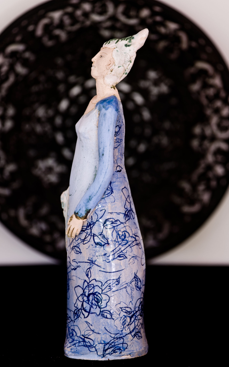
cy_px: 183
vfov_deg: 8.2
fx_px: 2546
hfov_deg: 5.2
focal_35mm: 255
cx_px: 114
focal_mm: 250
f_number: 6.3
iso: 500
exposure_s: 1/40
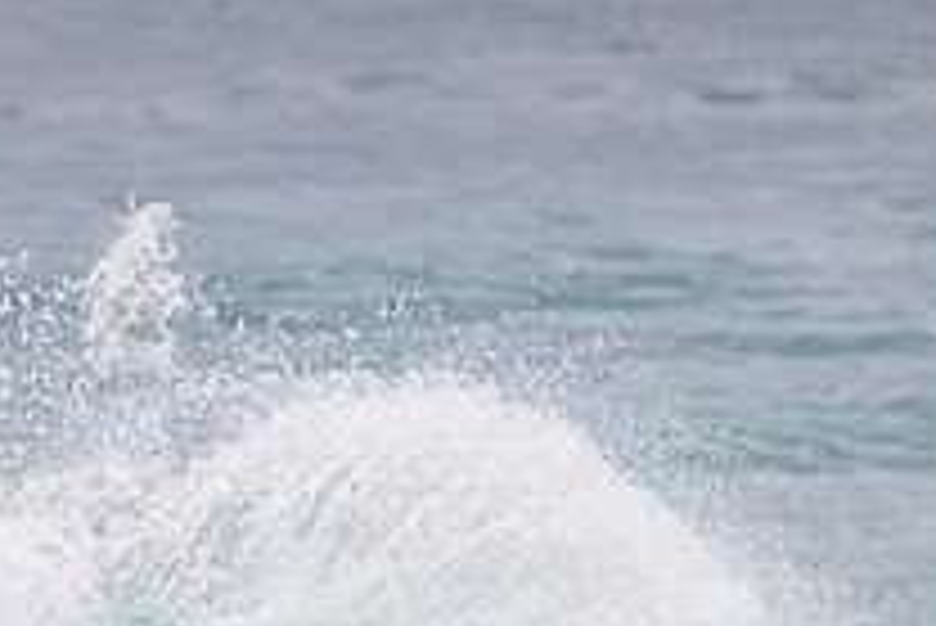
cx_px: 360
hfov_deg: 0.9
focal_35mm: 2226
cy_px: 786
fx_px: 57914
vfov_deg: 0.6
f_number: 11
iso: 1400
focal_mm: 800
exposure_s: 1/2000
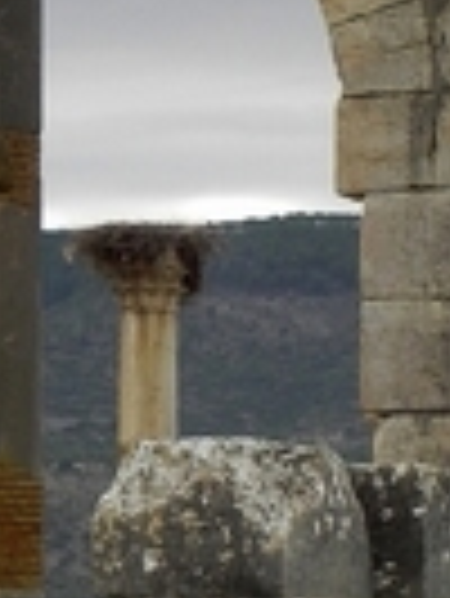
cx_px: 216
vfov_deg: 7.7
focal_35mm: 255
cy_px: -22
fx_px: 4413
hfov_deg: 5.8
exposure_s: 1/298
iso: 160
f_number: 5.6
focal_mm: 10.3
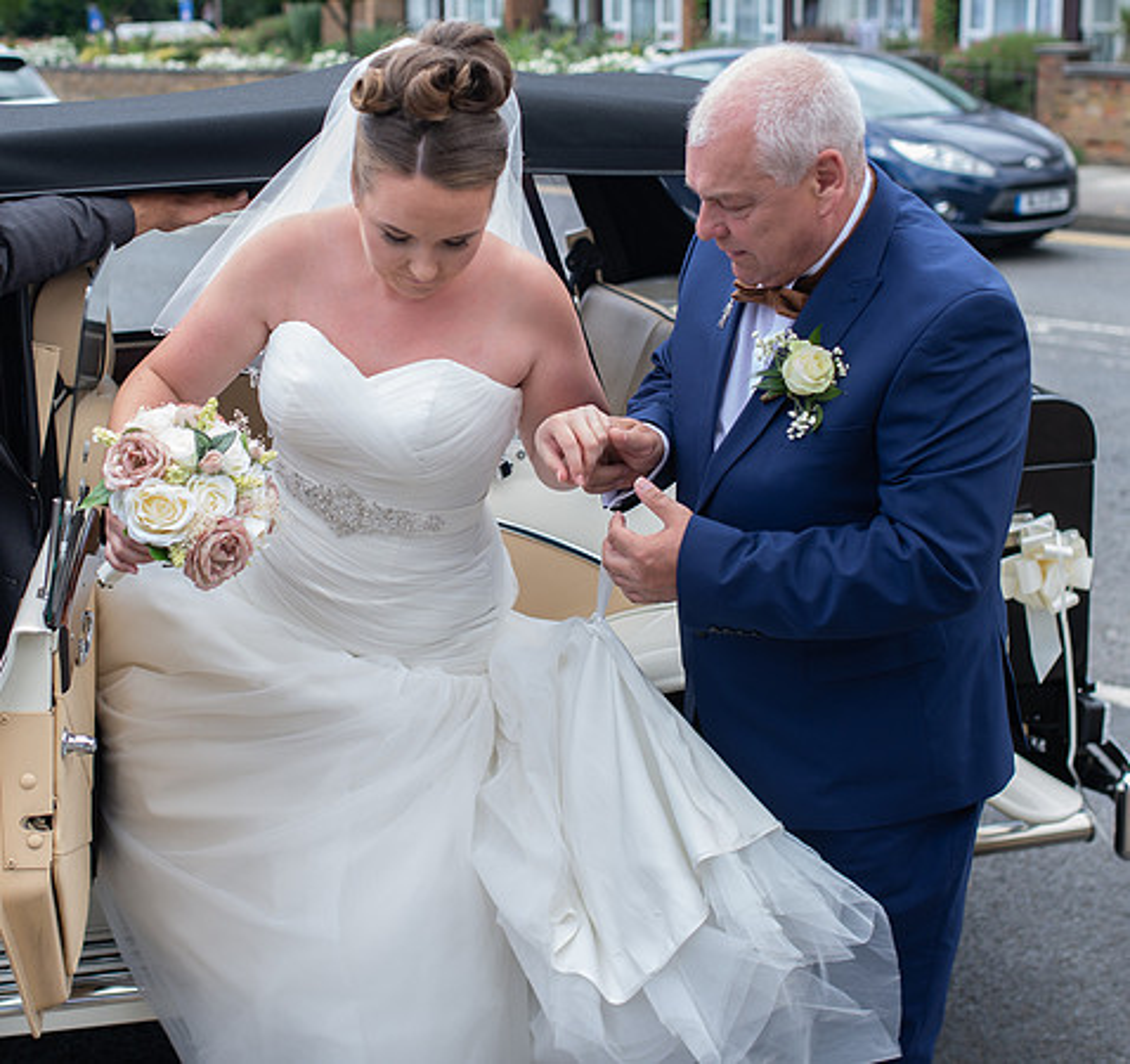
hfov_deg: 31.2
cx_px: 451
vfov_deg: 29.4
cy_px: 373
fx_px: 2017
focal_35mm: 56
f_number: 2.8
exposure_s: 1/400
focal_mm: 35
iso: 100
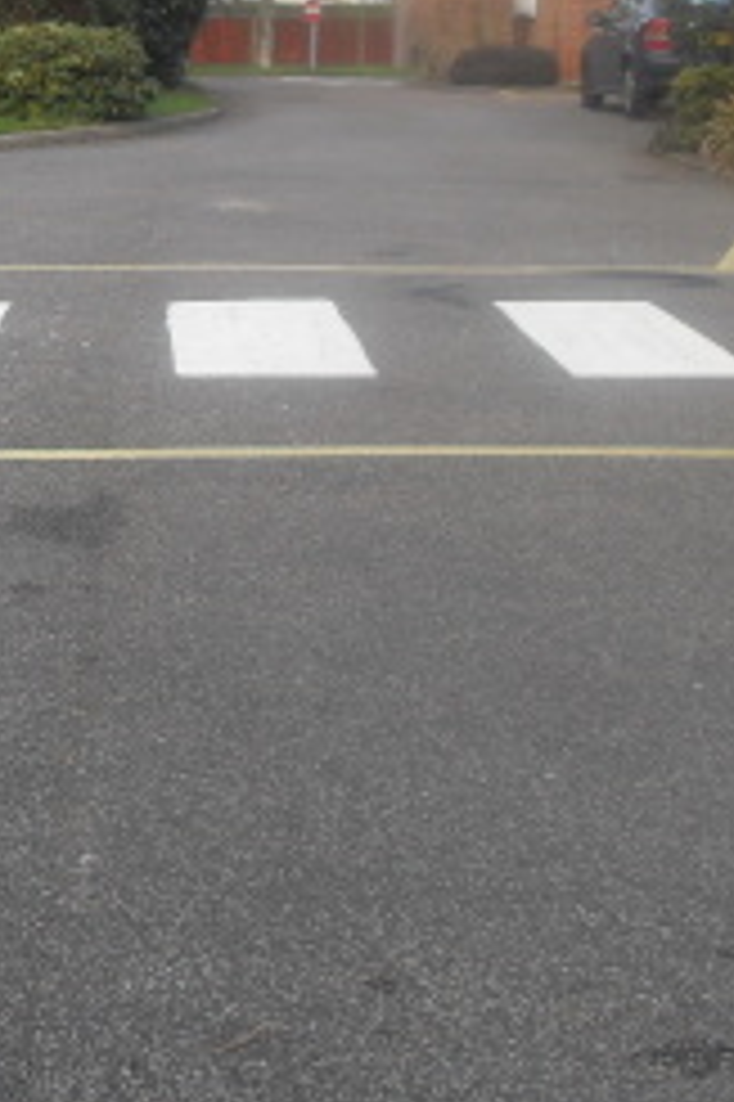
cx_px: 248
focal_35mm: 76
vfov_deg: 26.4
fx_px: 2327
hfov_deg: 17.9
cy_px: 297
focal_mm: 6.3
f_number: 2.8
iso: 80
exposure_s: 1/250
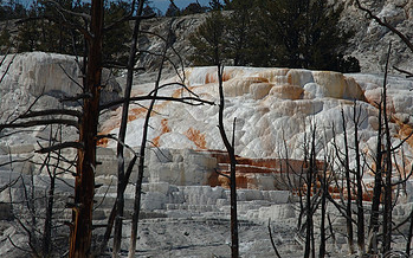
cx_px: 257
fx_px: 2003
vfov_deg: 7.4
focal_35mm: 178
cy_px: 103
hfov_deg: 11.8
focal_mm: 70
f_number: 9
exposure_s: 1/320
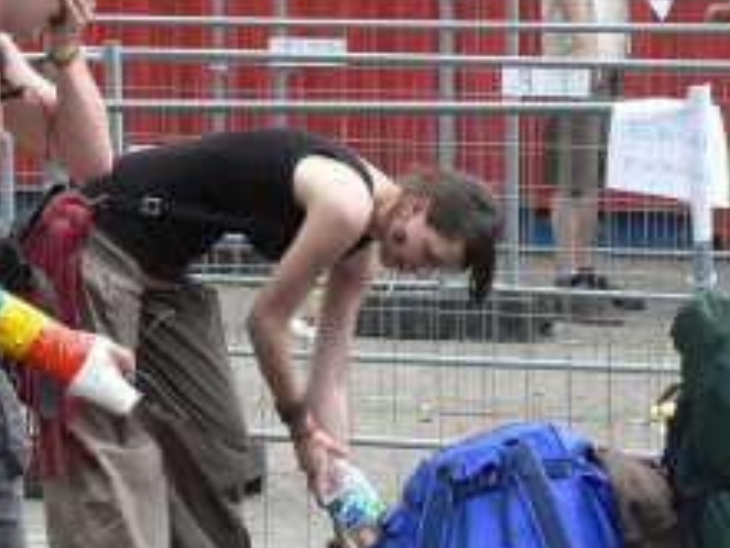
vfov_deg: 7.7
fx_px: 4051
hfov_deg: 10.3
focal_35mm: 192
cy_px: 200
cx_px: 504
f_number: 4
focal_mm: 12.9
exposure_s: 1/125
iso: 64
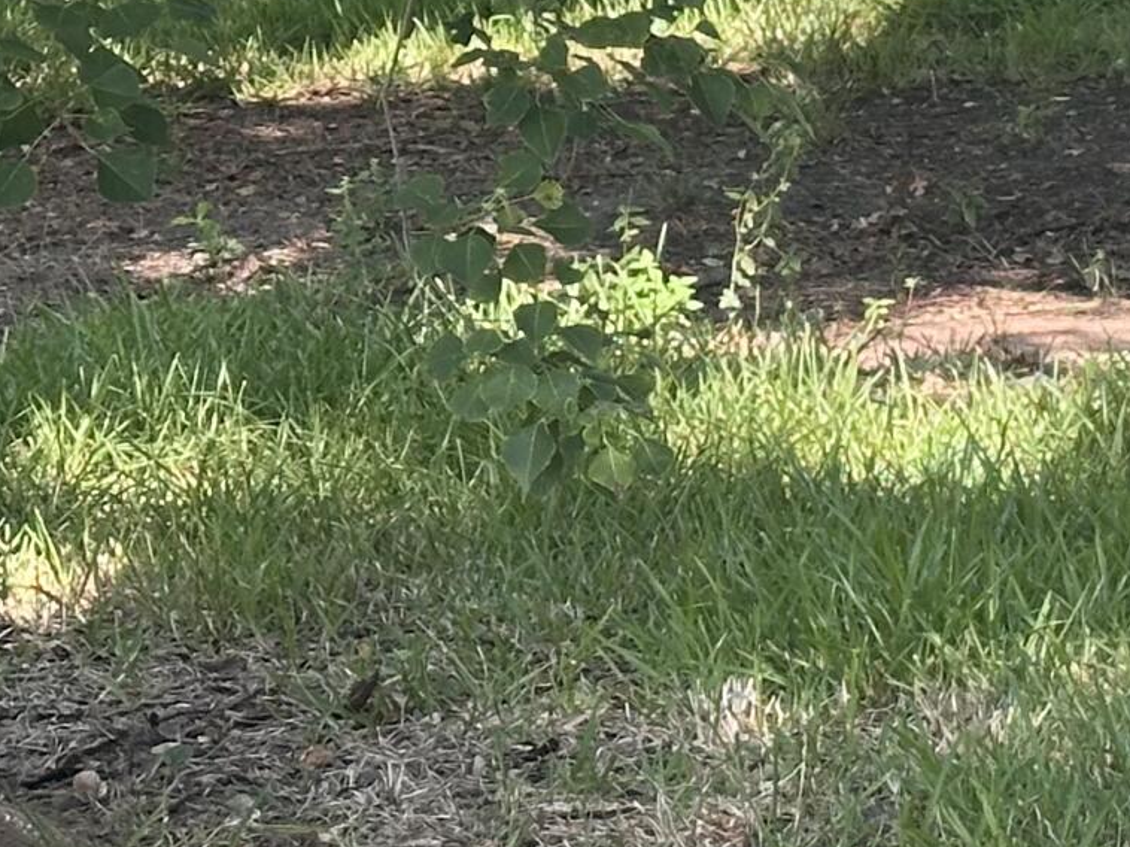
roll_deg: +1.9
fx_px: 6200
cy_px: 322
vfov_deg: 7.8
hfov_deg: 9.9
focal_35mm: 190
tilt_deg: -7.5
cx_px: 1919
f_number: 1.78
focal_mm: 6.86
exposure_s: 1/389
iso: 64
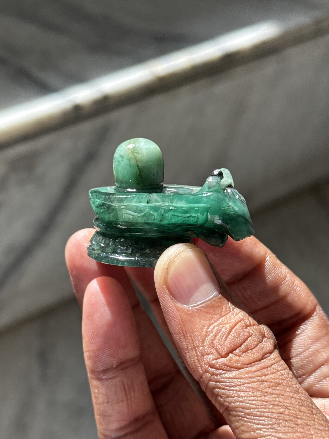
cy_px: 220
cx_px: 164
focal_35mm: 48
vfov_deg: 39.7
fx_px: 608
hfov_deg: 30.3
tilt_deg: -44.2
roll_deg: -7.0
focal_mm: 6.76
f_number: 1.78
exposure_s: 1/1070
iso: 100
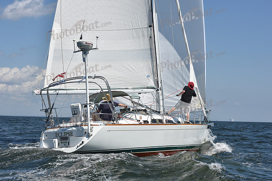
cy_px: 90
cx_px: 136
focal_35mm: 70
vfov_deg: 19.5
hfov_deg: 28.8
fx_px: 529
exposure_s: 1/1250
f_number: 11
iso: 320
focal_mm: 70
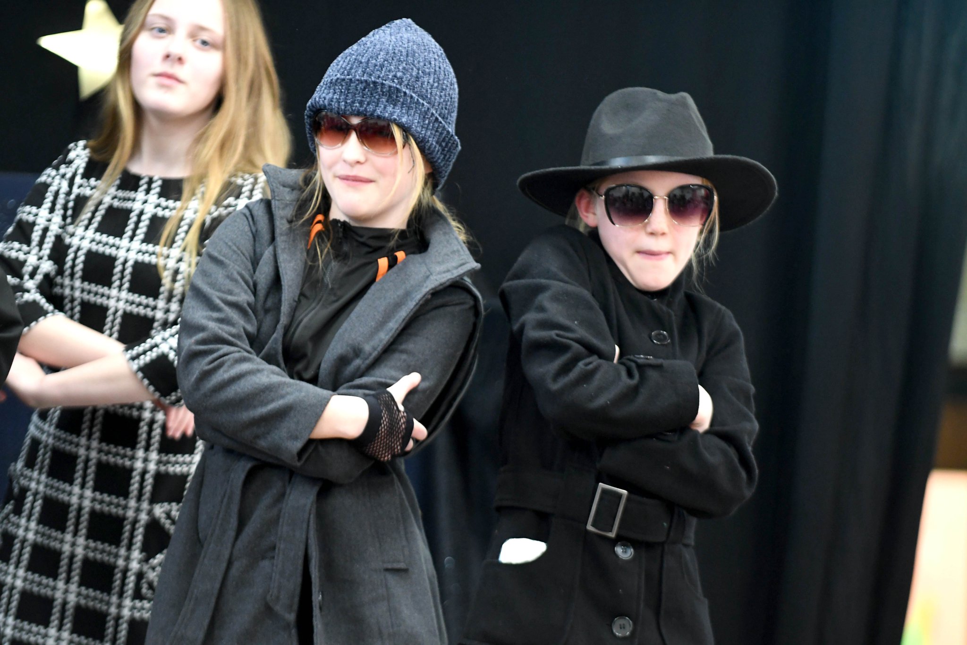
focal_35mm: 255
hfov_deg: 8.1
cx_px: 484
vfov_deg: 5.4
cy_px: 322
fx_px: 6849
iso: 2000
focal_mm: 170
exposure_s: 1/125
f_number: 3.2
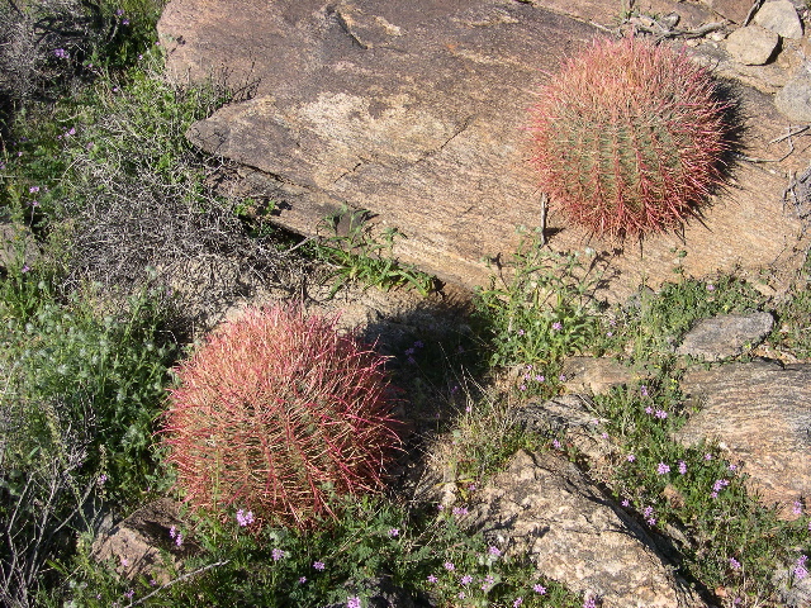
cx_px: 406
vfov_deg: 37.7
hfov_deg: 49.0
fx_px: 890
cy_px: 304
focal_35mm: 38
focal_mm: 8
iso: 100
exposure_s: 1/208
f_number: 7.6
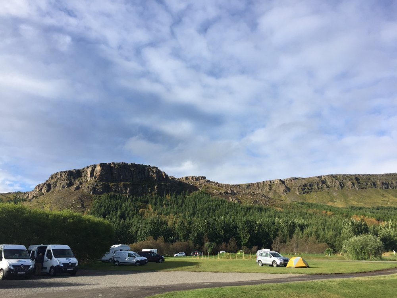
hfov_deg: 61.7
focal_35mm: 29
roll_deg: -1.1
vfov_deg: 48.2
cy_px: 149
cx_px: 198
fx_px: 333
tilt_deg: +18.7
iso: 32
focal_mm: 4.15
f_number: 2.2
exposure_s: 1/1364
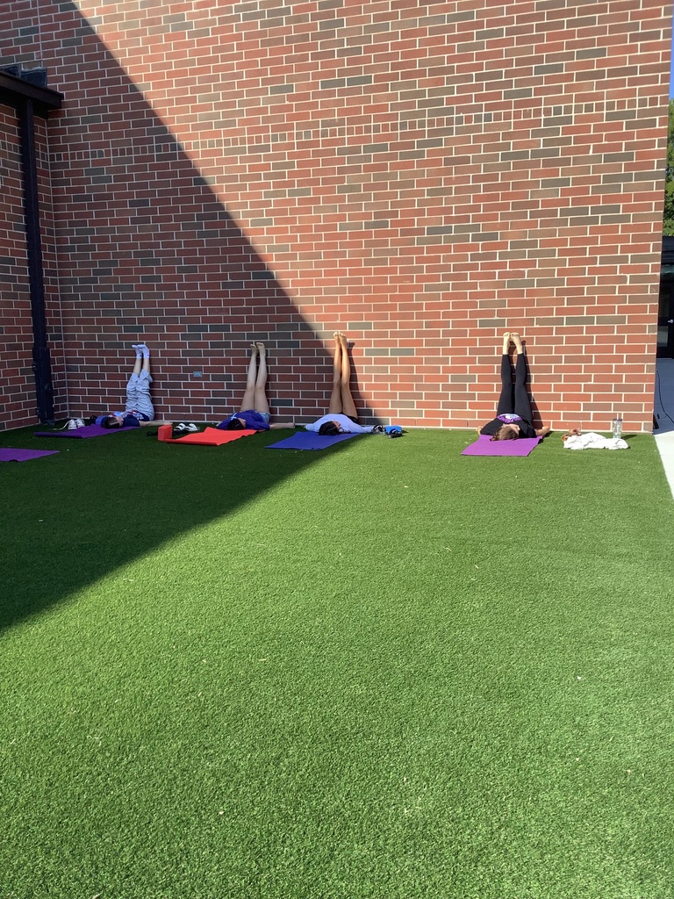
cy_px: 450
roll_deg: +0.9
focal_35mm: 31
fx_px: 805
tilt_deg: -9.8
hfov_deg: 45.4
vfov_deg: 58.4
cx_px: 337
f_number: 2.4
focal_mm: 3.3
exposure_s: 1/622
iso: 25
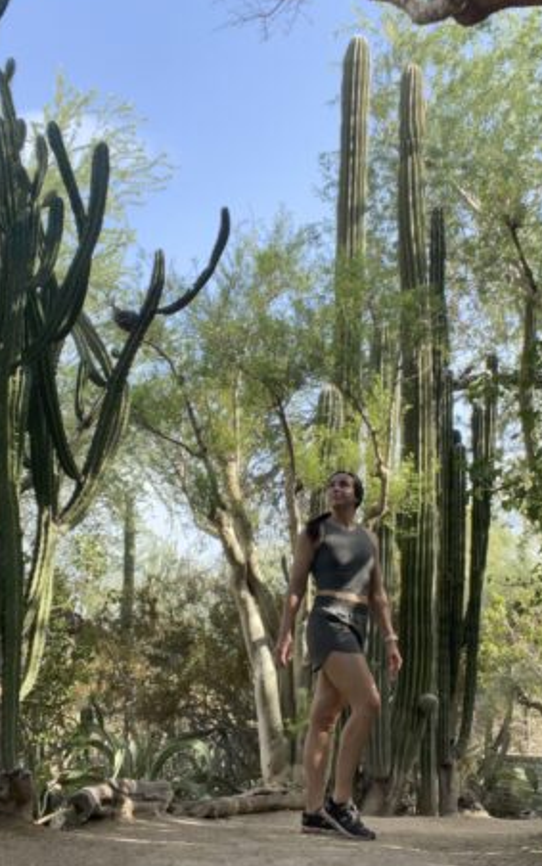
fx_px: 1062
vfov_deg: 44.3
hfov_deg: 28.6
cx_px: 228
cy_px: 412
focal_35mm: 45
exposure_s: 1/342
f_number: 2.2
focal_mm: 2.71
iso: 25
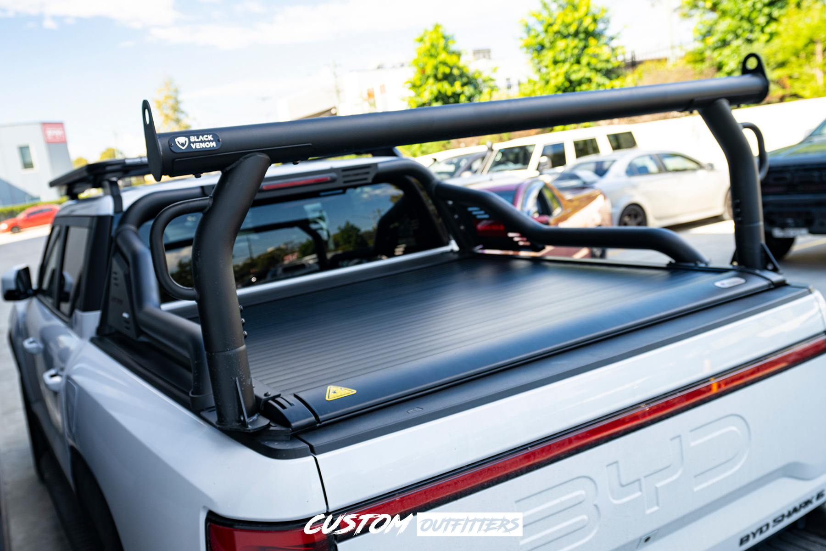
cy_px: 276
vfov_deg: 45.0
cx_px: 413
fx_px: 665
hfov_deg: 63.7
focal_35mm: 29
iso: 100
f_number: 4.5
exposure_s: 1/80
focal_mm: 29
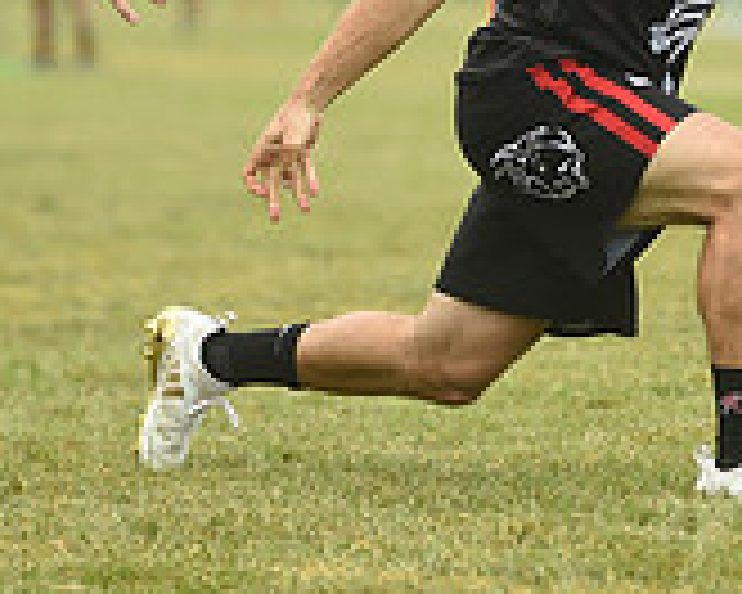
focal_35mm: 460
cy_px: 65
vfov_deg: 3.4
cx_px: 643
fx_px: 10102
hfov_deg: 4.2
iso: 320
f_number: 2.8
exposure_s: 1/1000
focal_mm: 140
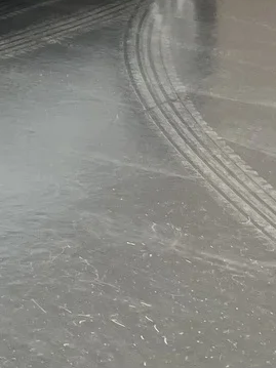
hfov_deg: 10.6
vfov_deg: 15.6
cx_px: -427
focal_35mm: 116
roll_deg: +0.9
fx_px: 1234
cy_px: -186
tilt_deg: -6.4
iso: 80
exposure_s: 1/121
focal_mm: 5.1
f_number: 1.6
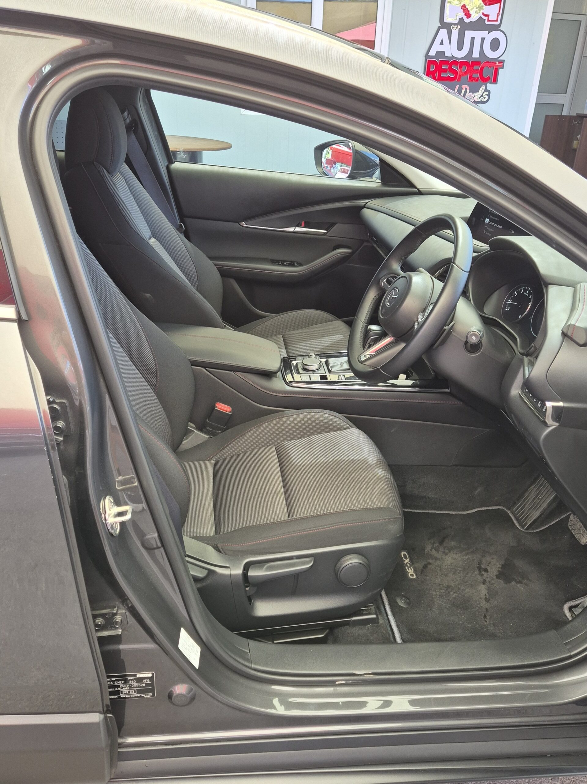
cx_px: 294
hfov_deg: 58.9
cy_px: 392
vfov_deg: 73.9
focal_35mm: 23
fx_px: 520
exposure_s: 1/180
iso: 100
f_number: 1.8
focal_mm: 5.4
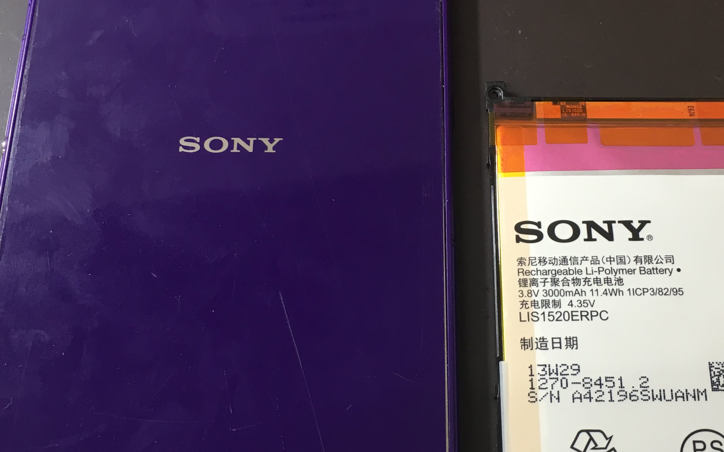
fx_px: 987
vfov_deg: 25.8
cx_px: 445
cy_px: 243
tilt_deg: -67.9
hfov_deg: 40.1
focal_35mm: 50
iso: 64
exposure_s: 1/30
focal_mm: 4.15
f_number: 2.2
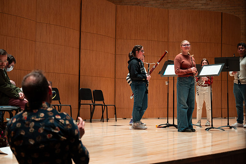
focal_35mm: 64
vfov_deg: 21.1
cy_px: 82
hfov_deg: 31.3
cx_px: 120
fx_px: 439
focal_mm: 62
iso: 1250
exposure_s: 1/125
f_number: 4
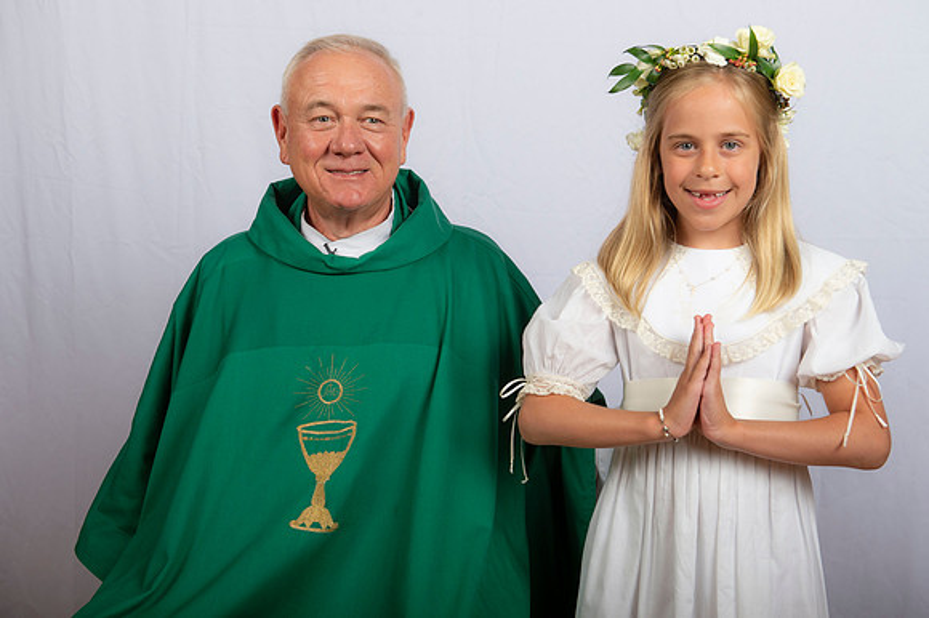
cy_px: 309
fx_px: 1418
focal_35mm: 55
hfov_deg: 36.3
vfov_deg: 24.6
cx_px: 464
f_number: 8
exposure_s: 1/200
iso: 320
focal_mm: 55
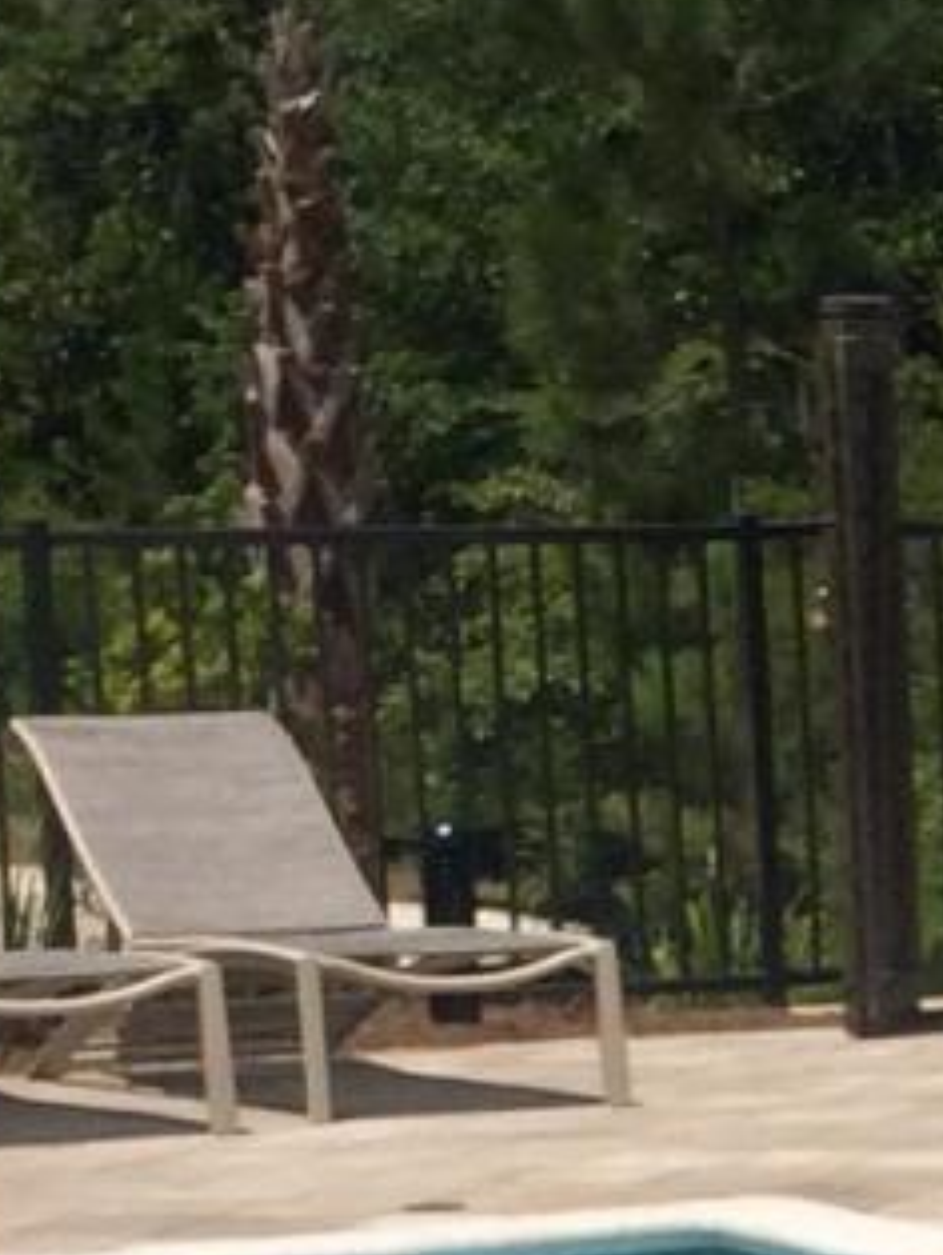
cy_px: 1407
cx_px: 2553
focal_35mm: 191
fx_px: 6928
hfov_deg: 7.1
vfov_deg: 10.2
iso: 32
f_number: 2.2
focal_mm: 4.12
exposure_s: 1/4115
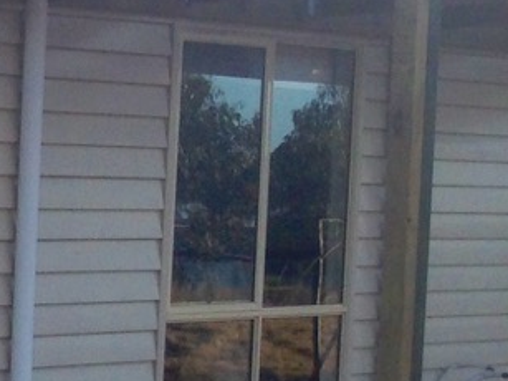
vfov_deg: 8.4
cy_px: 560
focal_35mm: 172
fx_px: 2523
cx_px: -814
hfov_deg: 9.8
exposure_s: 1/268
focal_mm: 4.12
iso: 50
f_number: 2.4
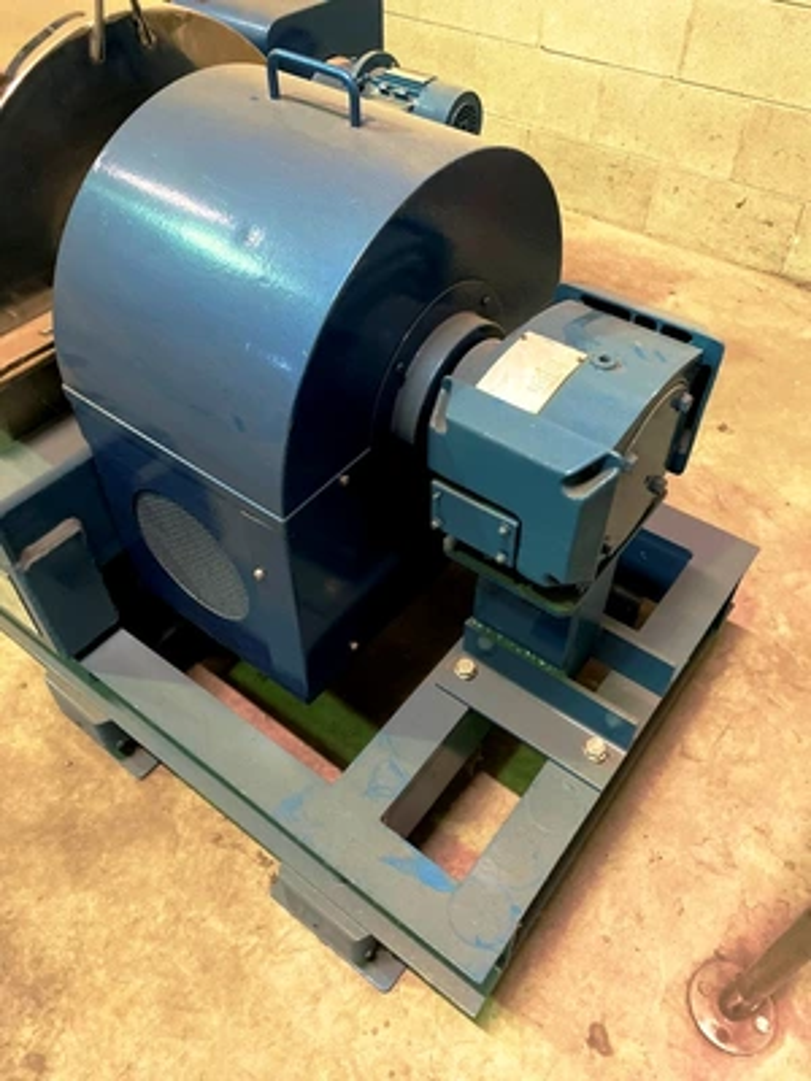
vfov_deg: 67.3
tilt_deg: -46.4
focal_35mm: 26
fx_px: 812
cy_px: 540
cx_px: 406
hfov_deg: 53.1
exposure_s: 1/25
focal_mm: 4.25
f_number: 1.8
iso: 640
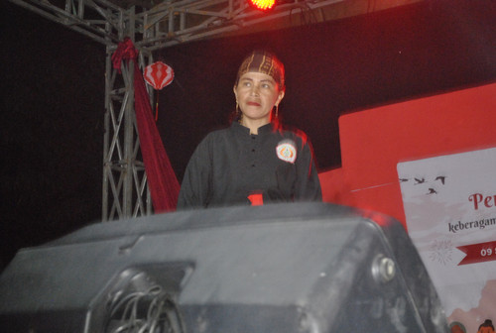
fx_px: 1036
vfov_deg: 18.3
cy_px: 166
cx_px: 248
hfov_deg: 26.9
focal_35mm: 75
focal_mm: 50
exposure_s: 1/25
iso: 1600
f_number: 5.6
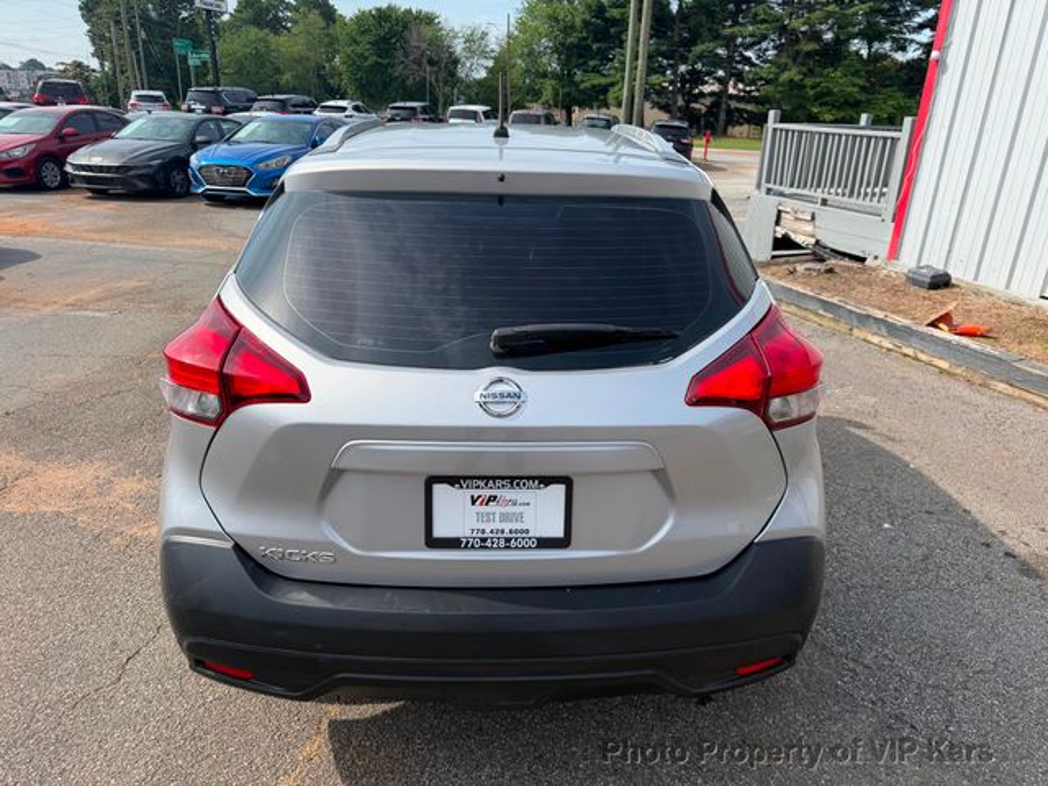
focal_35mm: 24
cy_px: 393
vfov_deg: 56.8
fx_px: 727
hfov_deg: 71.6
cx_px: 524
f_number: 1.78
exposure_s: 1/2907
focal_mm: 6.76
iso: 80
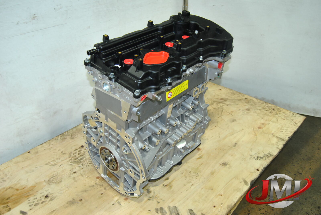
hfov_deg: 57.2
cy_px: 108
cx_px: 160
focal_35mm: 33
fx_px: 295
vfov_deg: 40.1
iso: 800
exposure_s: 1/200
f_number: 5.6
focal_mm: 22
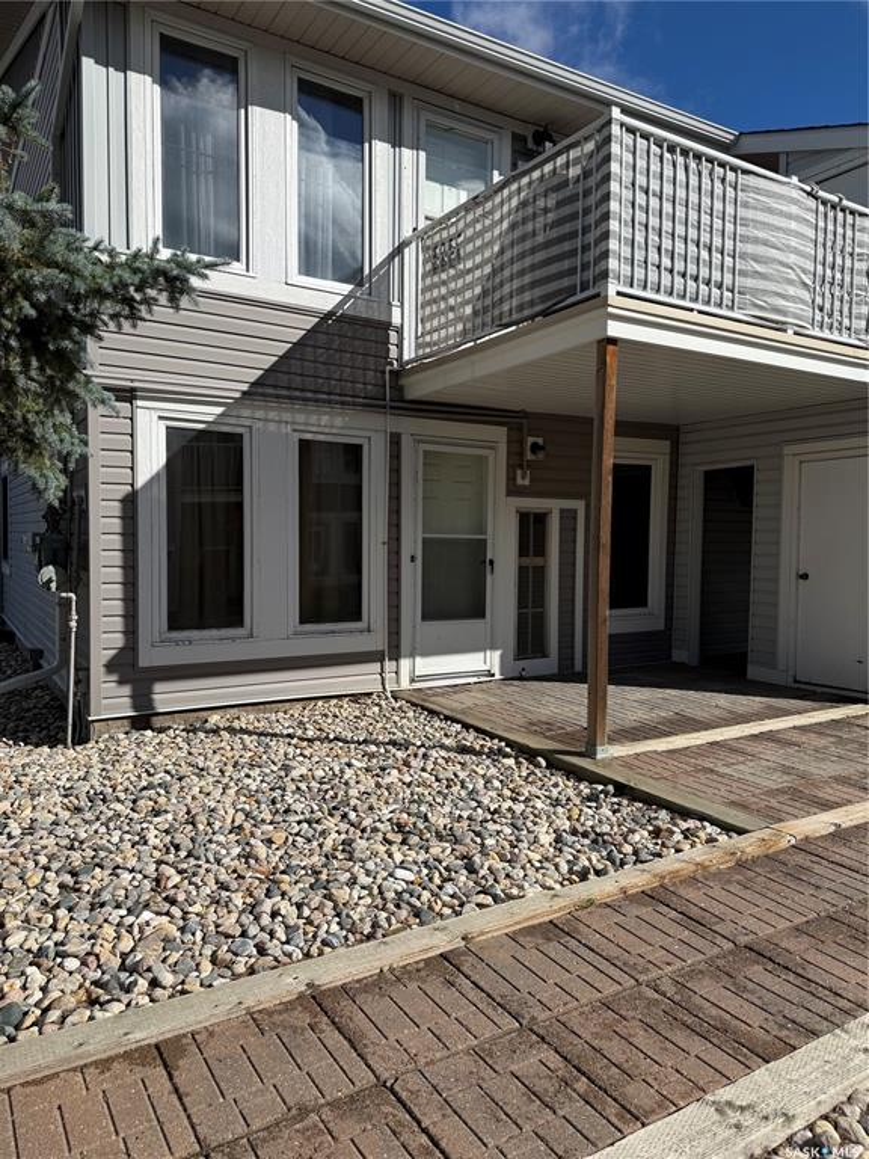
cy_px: 580
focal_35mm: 24
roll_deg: -0.3
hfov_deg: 56.8
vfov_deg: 71.6
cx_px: 434
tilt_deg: -2.2
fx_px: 803
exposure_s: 1/7353
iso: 80
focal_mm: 6.76
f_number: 1.78
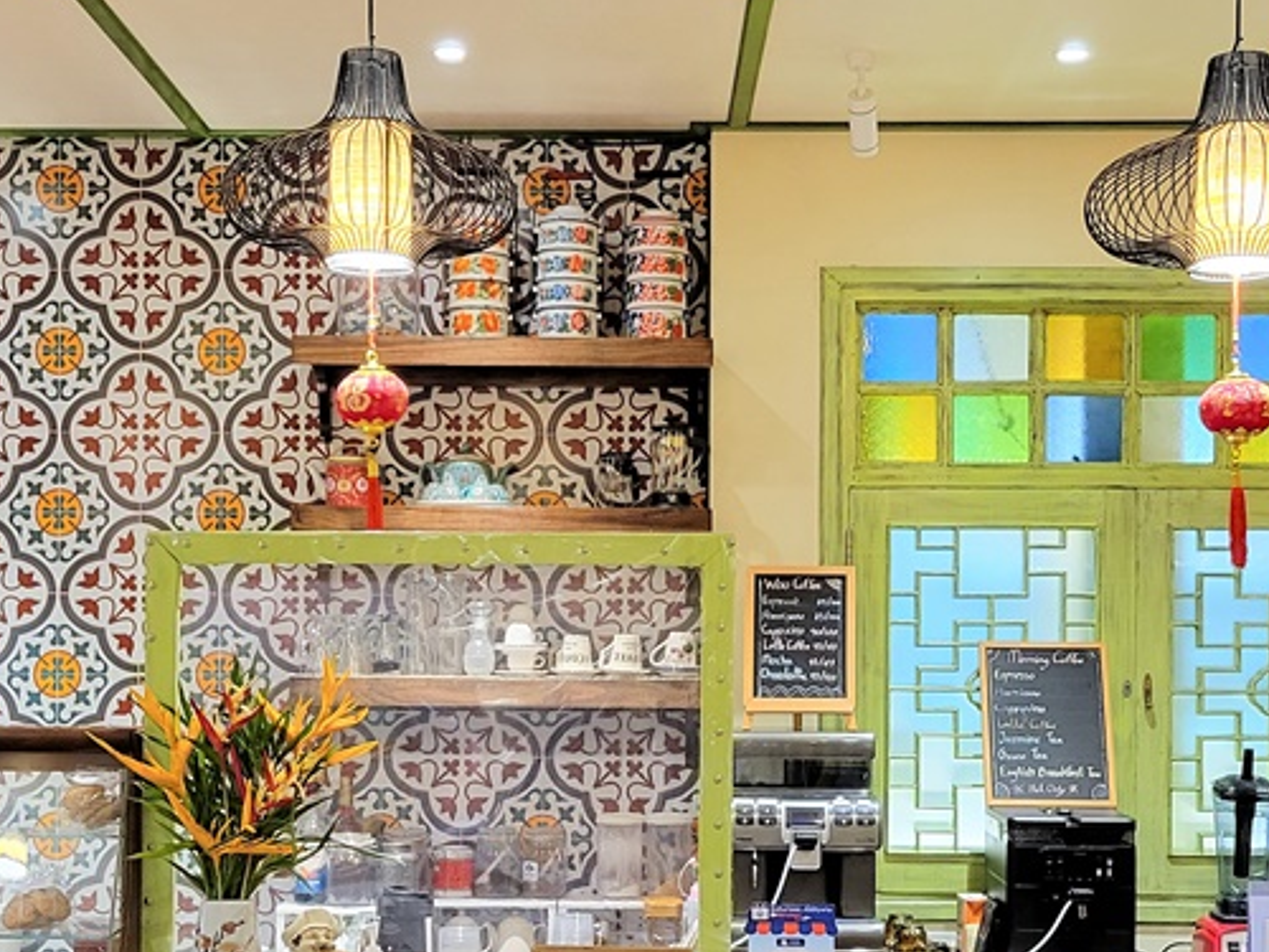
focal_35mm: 52
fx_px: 1906
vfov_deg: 27.8
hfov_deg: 36.8
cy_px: 642
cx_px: 591
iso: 640
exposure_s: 1/33
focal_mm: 5.4
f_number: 1.8
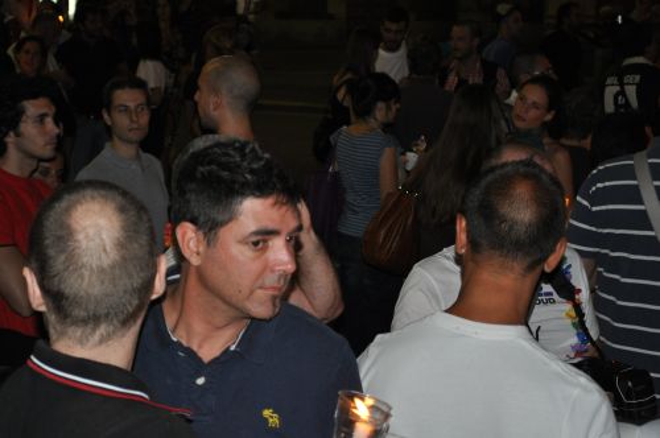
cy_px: 219
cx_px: 330
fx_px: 1318
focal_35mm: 72
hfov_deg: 28.1
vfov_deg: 18.9
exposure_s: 1/60
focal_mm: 48
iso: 800
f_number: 5.6
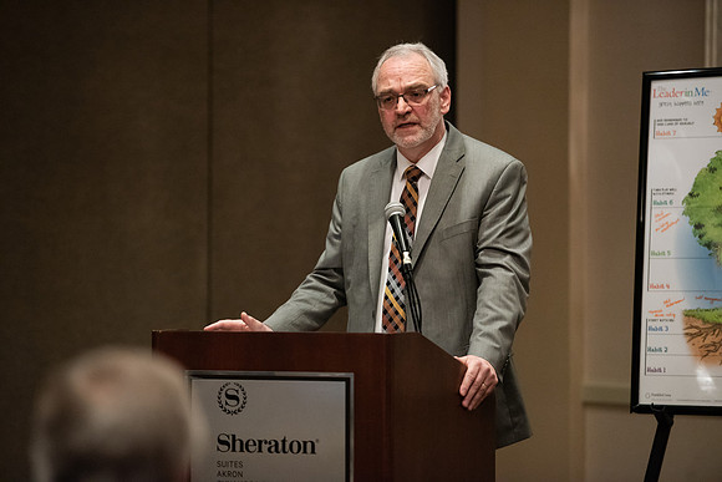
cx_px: 361
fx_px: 3410
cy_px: 241
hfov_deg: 12.1
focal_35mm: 170
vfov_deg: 8.1
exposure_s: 1/200
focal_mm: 170
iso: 5000
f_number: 2.8
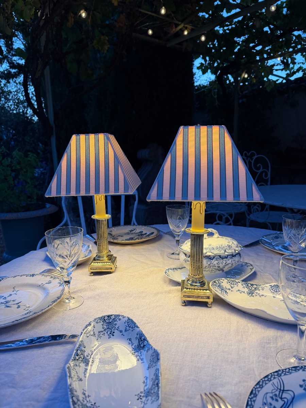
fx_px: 283
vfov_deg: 71.6
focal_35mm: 24
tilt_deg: -9.3
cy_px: 204
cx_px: 153
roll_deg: +1.7
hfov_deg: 56.8
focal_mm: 6.76
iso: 200
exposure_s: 1/74
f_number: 1.78
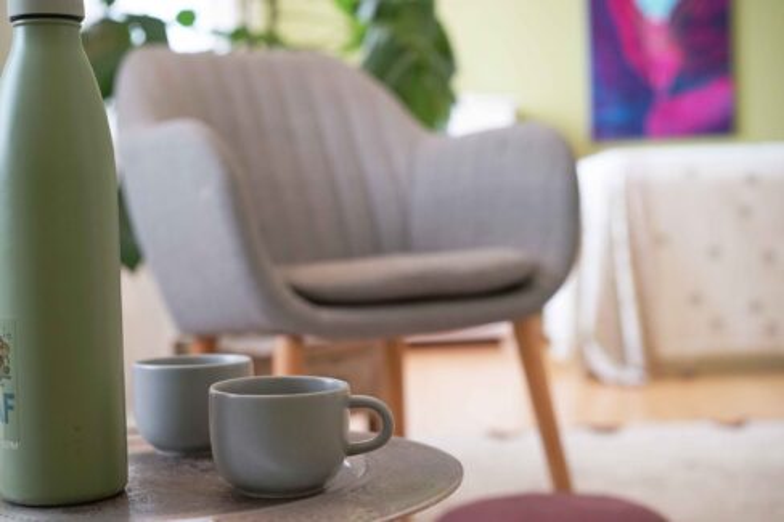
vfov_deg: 24.6
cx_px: 392
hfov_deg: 36.3
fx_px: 1197
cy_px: 261
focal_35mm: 55
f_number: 4
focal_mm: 55
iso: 1600
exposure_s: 1/160
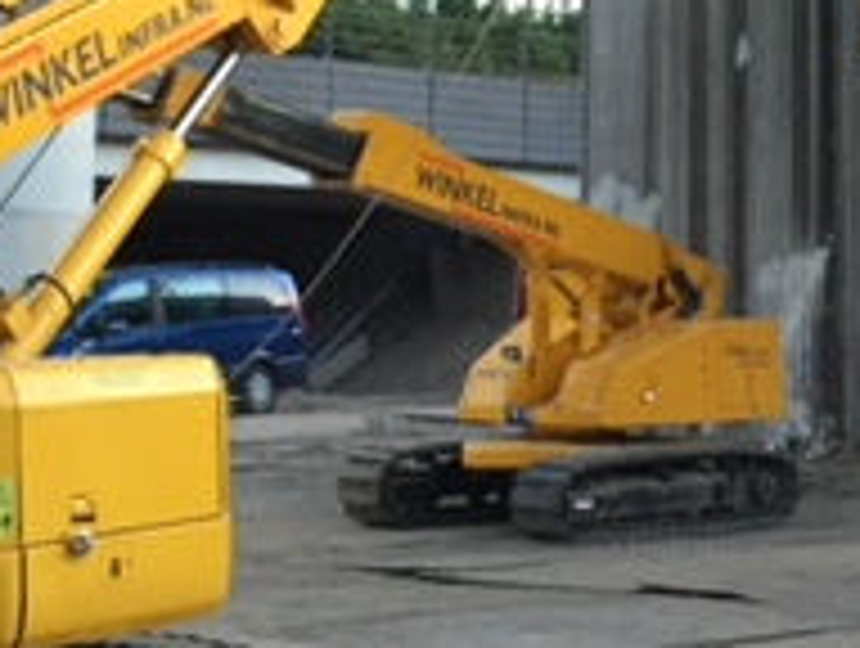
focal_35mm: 97
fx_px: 2414
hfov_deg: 20.1
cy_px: 162
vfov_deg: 15.2
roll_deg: -0.9
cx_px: 590
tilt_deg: +2.7
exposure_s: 1/30
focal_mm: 4.15
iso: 200
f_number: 2.2
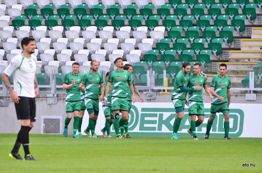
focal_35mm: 450
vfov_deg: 3.0
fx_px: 3268
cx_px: 131
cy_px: 86
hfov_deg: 4.6
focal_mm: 300
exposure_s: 1/400
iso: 1600
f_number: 6.3
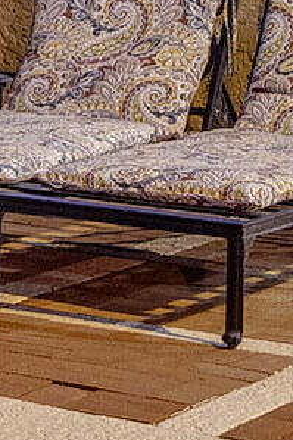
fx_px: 2175
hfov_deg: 7.0
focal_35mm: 178
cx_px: -542
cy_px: -213
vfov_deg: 11.1
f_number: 5.6
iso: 400
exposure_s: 2
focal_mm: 19
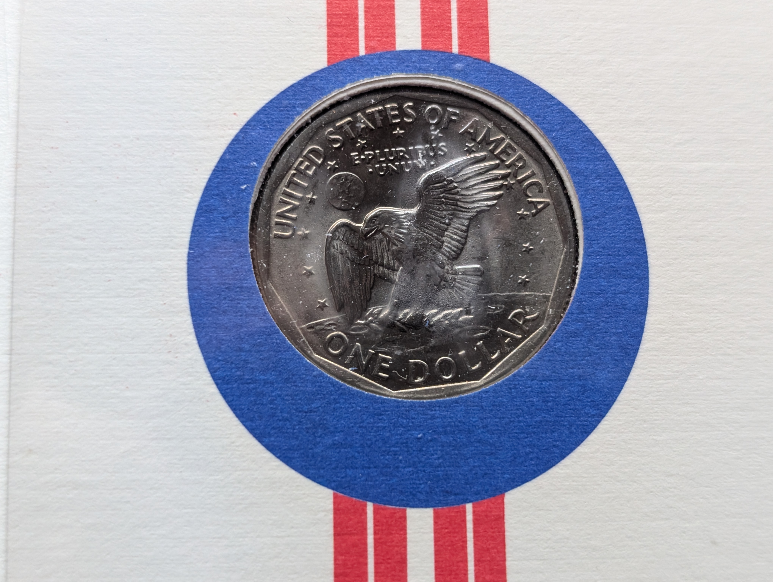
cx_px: 386
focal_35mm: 49
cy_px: 291
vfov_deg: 29.7
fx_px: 1096
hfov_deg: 38.9
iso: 713
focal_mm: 6.9
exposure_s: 1/689
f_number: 1.68
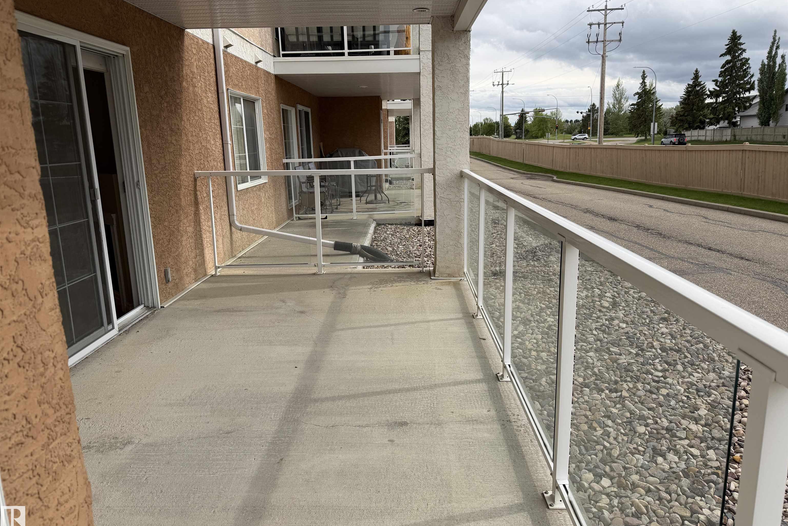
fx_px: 547
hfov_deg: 71.5
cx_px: 394
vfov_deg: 51.2
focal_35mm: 25
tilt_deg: -10.9
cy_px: 245
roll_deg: +2.2
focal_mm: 6.76
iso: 80
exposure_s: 1/3021
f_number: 1.78
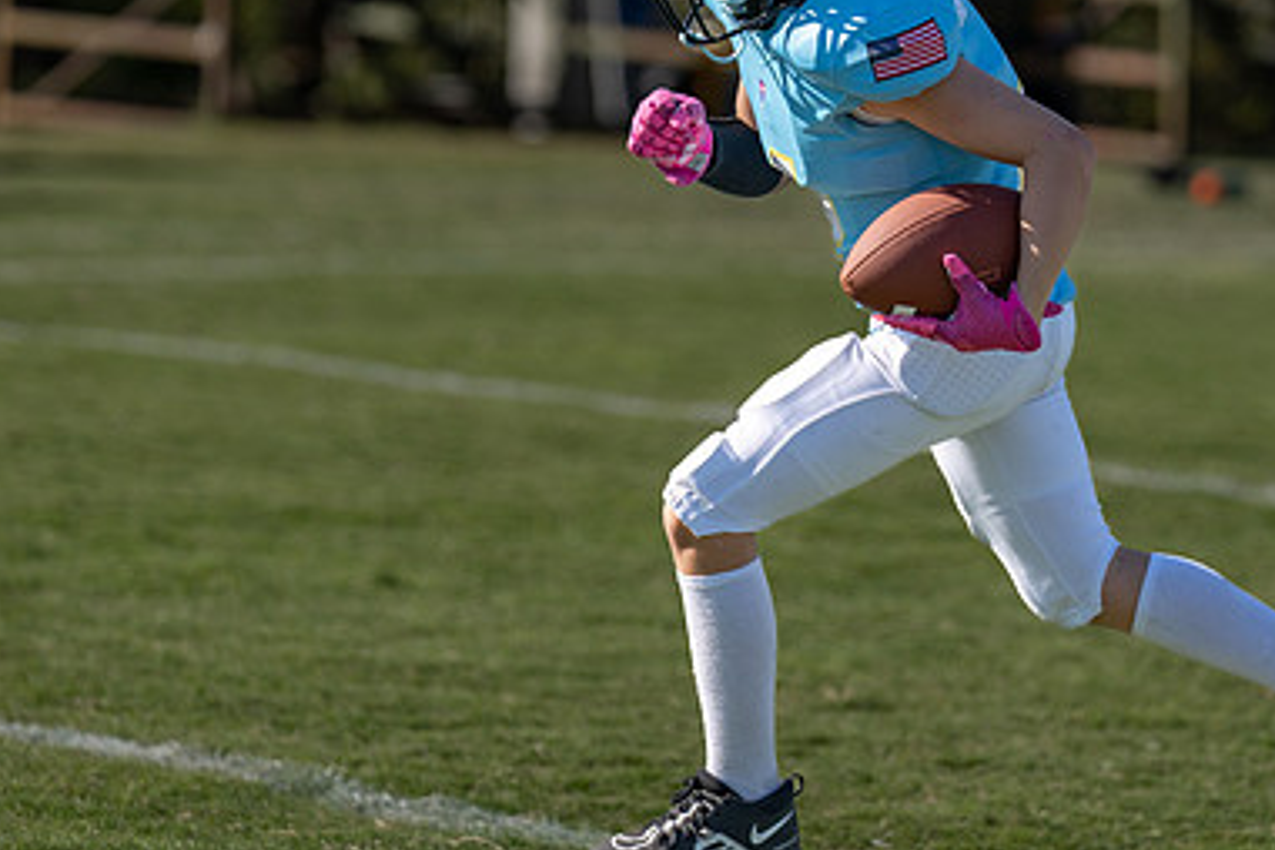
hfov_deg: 6.8
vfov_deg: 4.5
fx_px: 10801
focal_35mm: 305
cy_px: 202
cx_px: 677
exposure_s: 1/4000
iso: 100
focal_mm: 157
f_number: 2.8
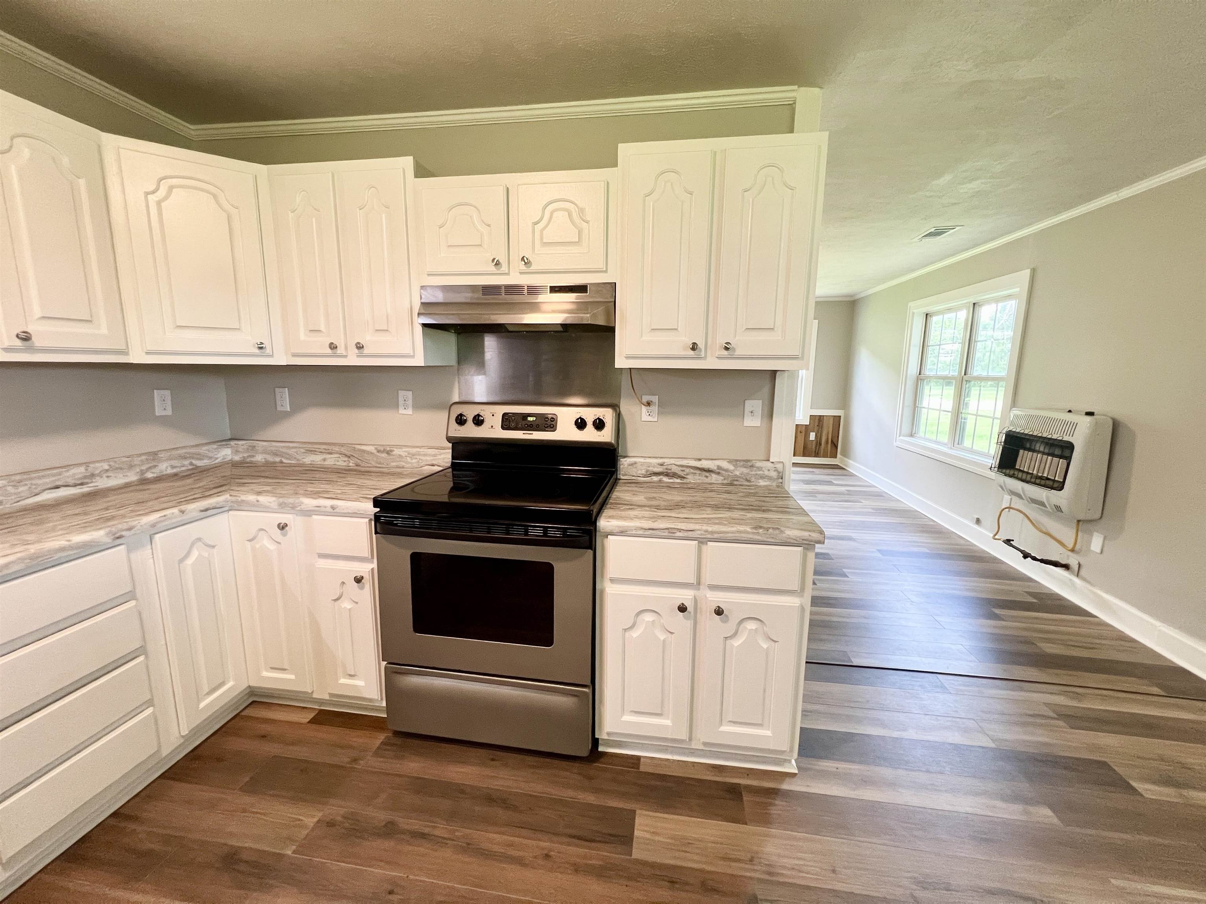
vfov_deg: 89.9
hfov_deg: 106.2
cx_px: 603
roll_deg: -0.5
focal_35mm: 13
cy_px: 452
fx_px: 453
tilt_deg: -10.6
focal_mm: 1.57
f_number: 1.8
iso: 250
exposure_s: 1/60
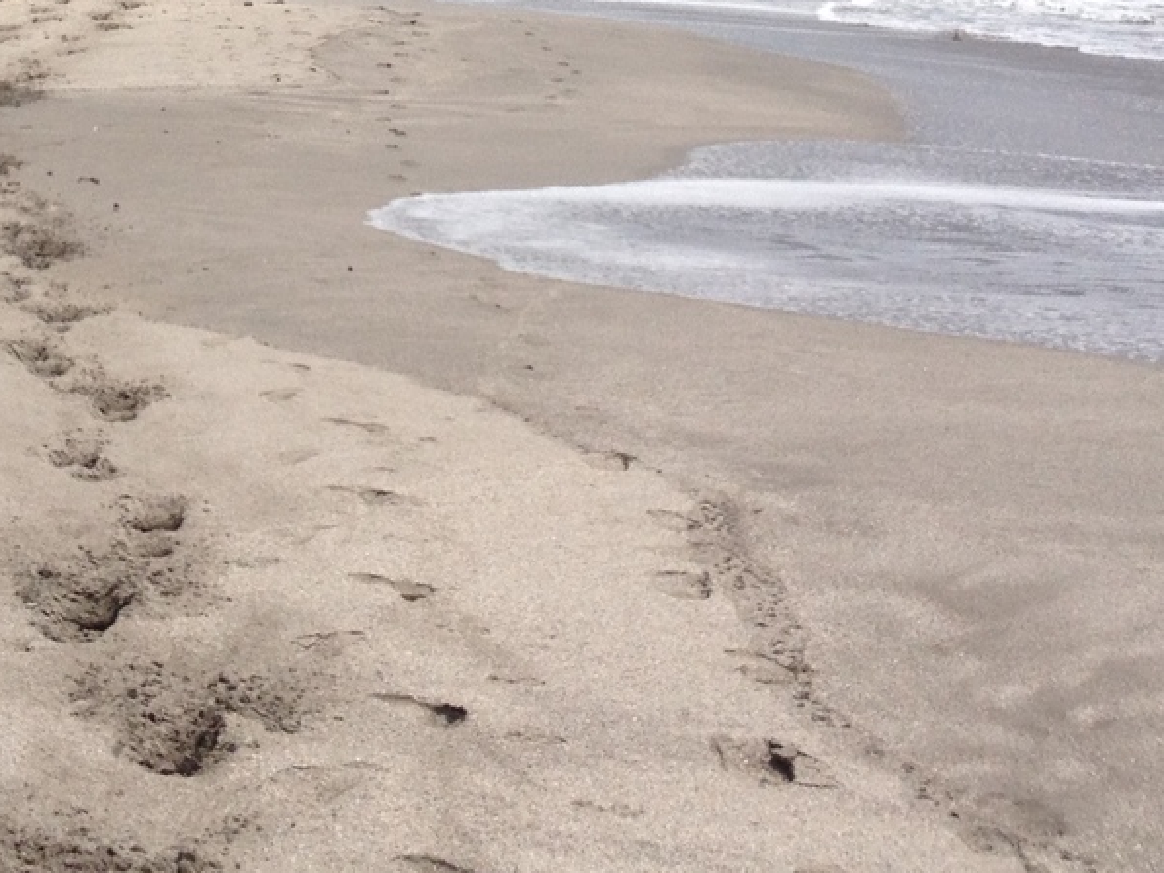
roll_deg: +1.4
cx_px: 340
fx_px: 3161
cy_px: -230
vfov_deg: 15.1
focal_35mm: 94
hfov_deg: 20.8
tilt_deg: -2.0
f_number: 2.4
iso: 50
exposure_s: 1/4608
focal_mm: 4.28
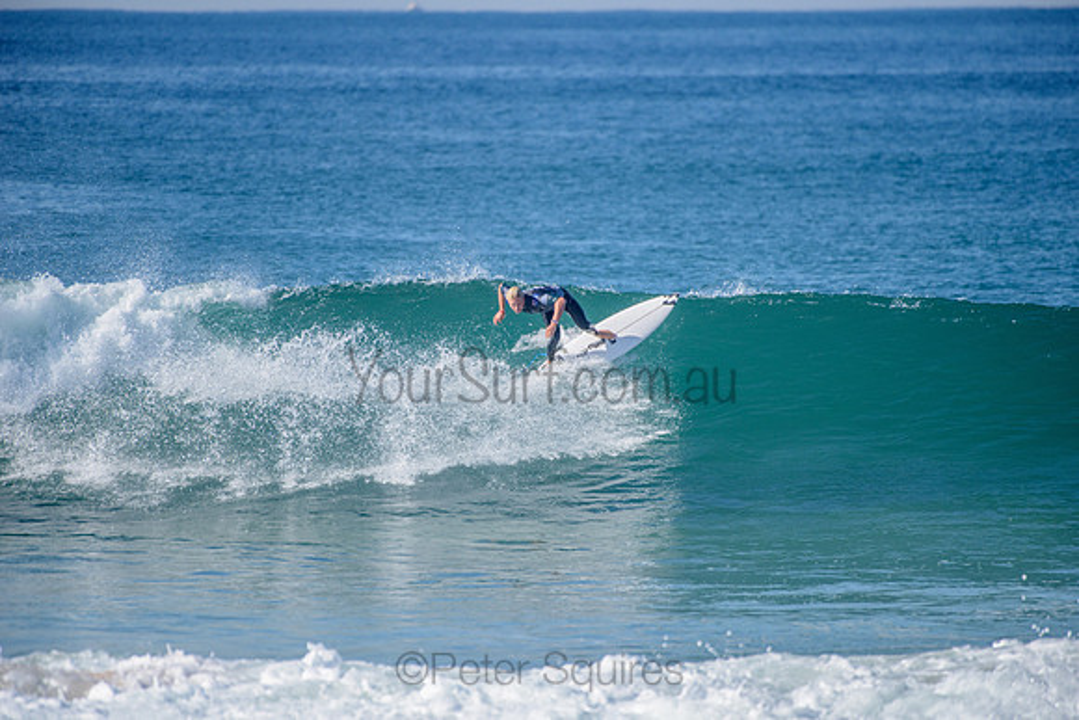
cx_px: 540
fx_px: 14989
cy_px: 360
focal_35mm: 500
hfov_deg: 4.1
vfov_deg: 2.8
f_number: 5.6
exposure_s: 1/2500
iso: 280
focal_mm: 500
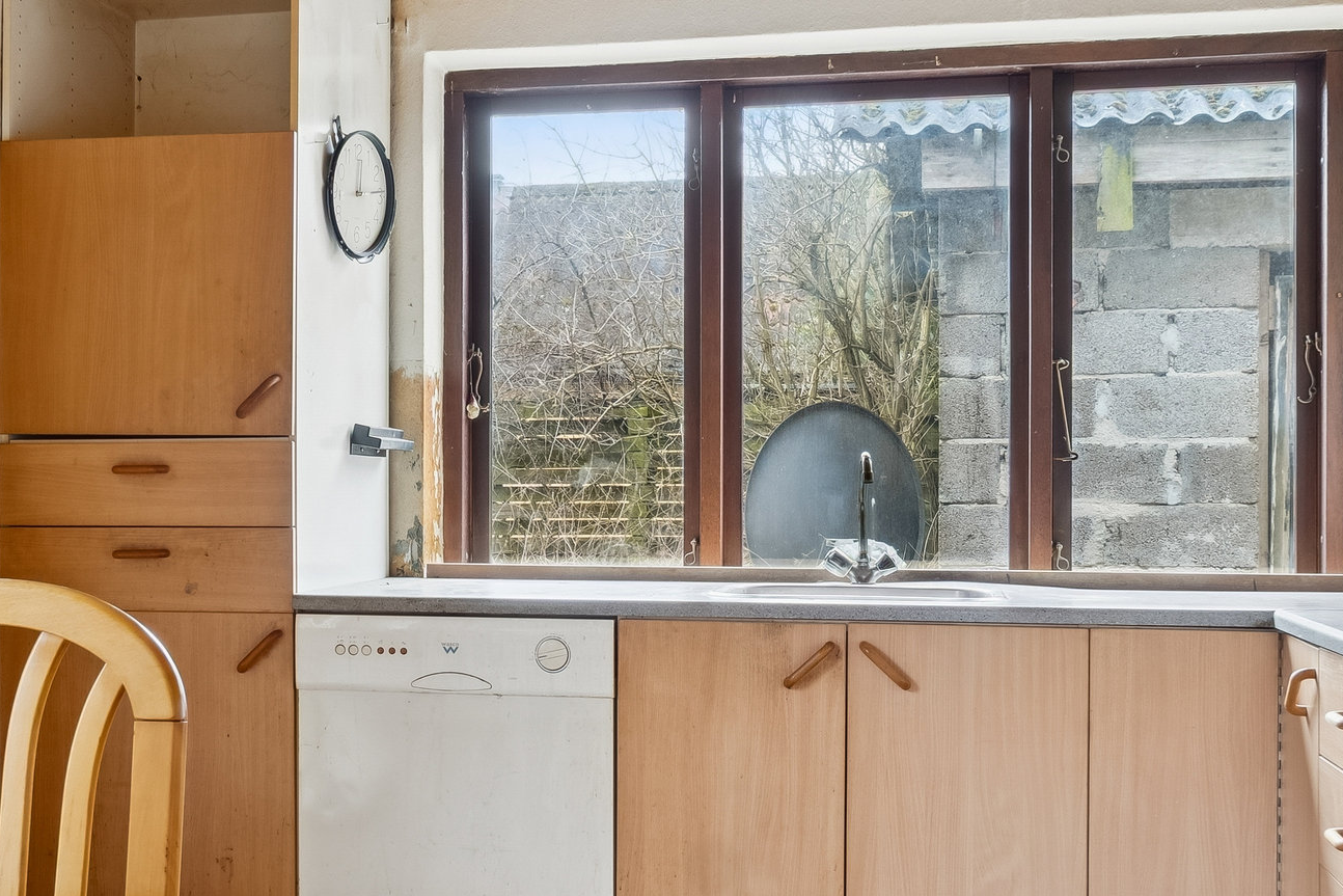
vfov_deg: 25.9
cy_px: 515
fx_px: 1946
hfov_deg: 37.8
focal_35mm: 52
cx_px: 499
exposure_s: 1/2
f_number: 8
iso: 200
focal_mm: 15
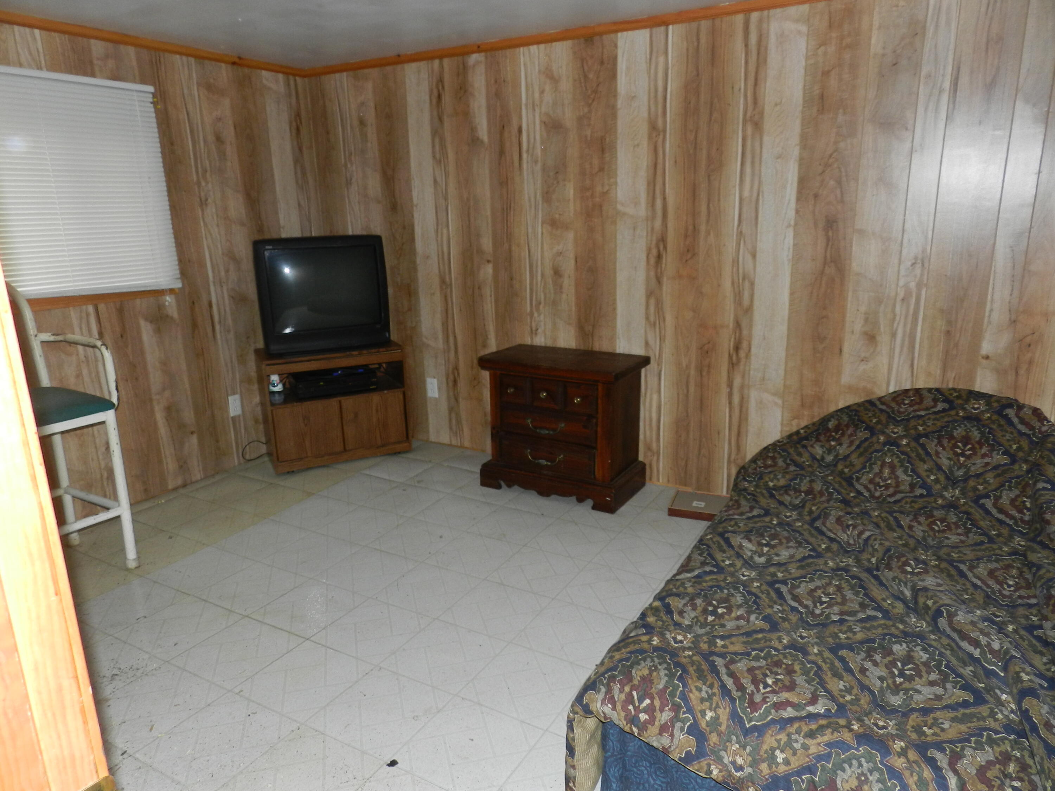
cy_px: 396
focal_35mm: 23
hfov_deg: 73.9
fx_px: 701
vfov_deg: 58.9
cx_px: 528
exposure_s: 1/30
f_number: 3.4
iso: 200
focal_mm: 4
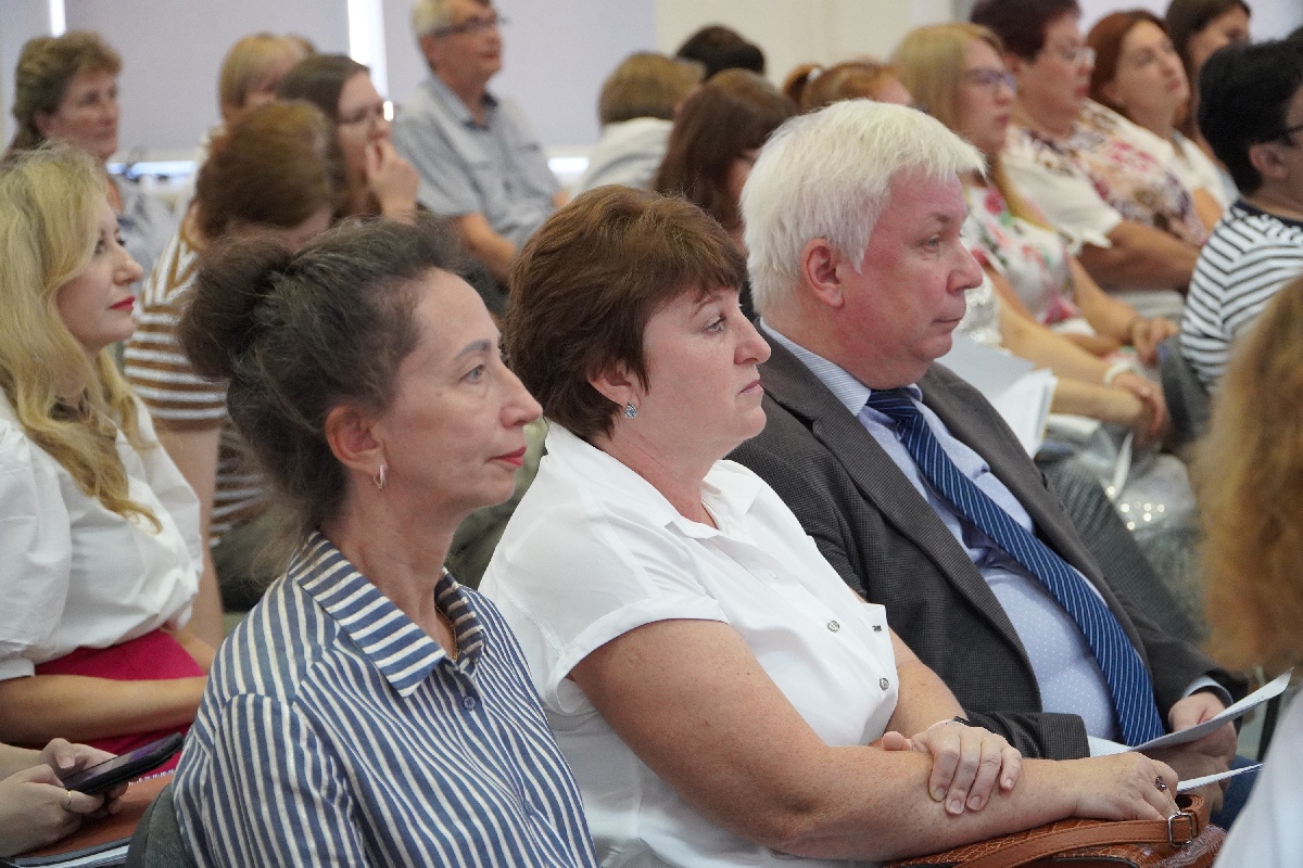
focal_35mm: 92
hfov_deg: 22.3
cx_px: 652
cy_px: 434
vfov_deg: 14.9
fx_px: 3312
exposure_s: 1/160
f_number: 4
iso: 4000
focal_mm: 61
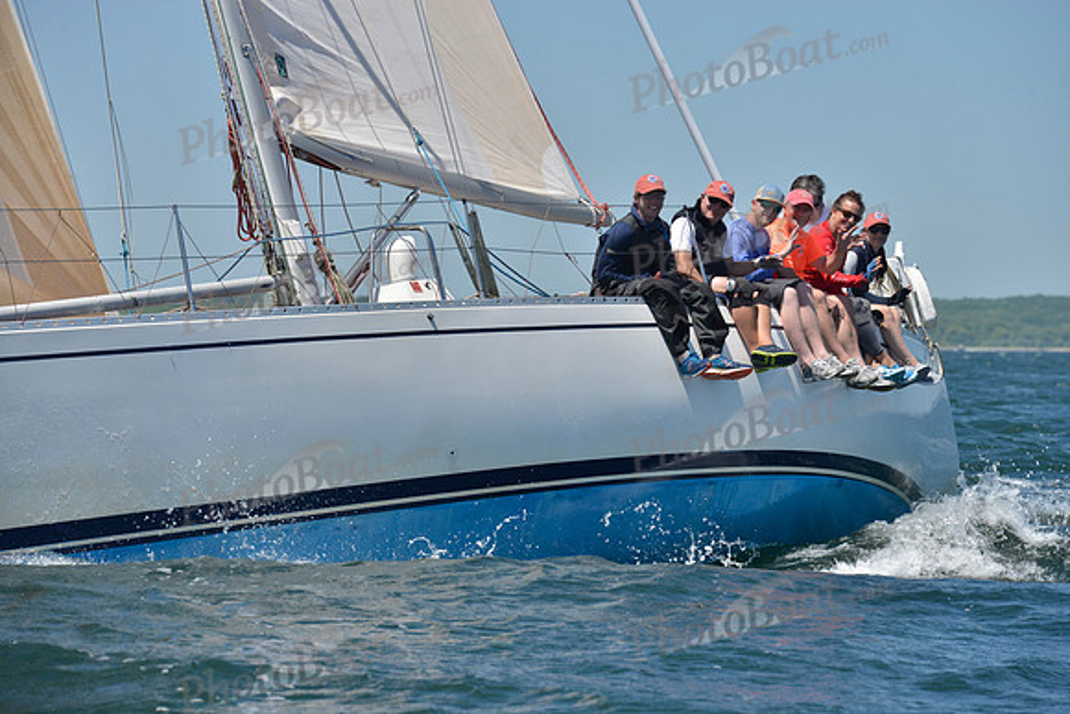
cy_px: 357
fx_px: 5202
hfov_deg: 11.7
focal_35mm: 175
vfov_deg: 7.9
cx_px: 535
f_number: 8
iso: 280
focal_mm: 175
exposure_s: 1/1250
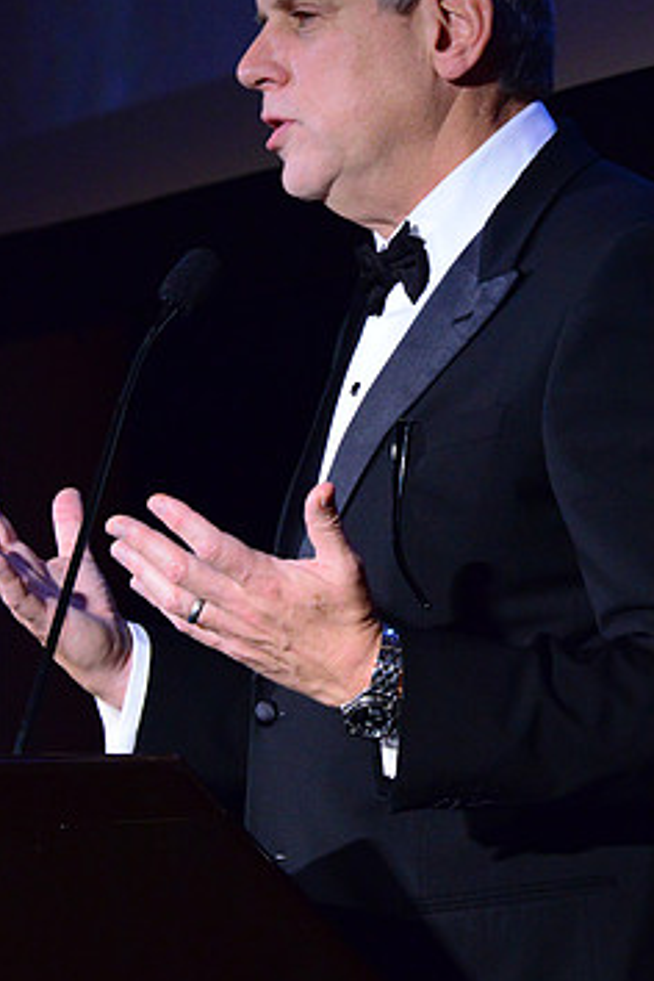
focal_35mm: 205
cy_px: 283
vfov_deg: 10.0
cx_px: 436
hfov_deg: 6.7
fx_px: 5586
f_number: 8
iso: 6400
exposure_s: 1/60
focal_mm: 125
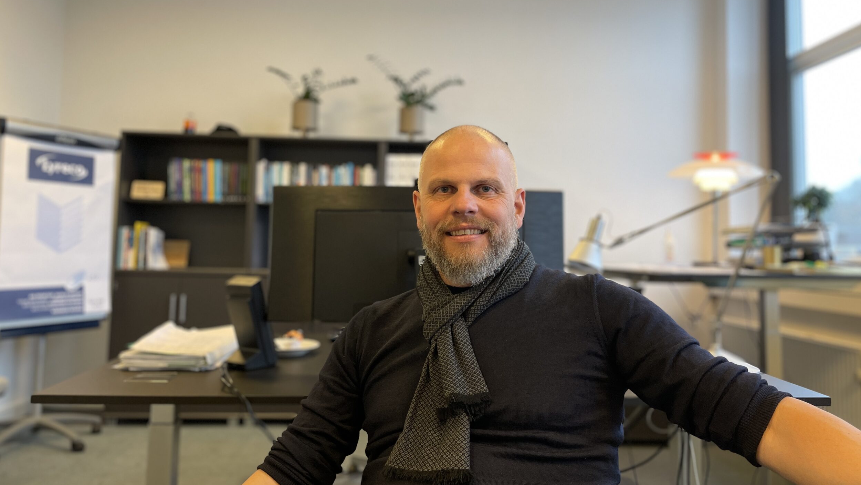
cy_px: 205
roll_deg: -0.5
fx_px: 662
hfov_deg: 66.1
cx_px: 435
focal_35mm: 29
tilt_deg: +3.8
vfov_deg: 40.1
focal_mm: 4.2
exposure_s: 1/50
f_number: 1.6
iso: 80
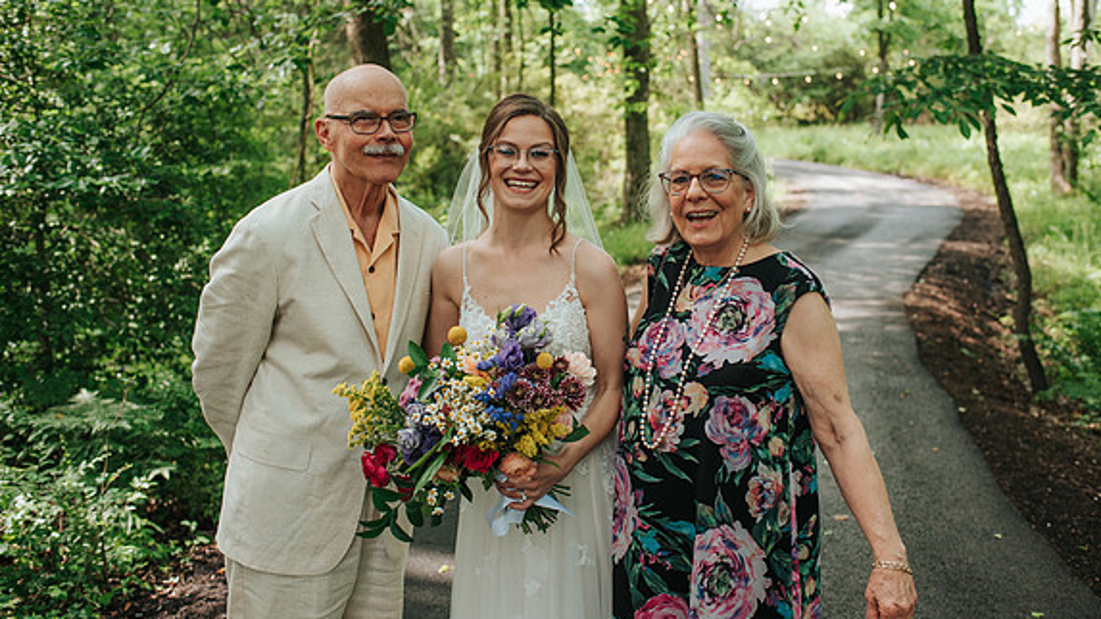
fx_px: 1138
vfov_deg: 30.3
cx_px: 576
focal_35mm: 39
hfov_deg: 51.6
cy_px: 251
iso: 220
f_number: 3.2
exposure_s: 1/200
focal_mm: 35
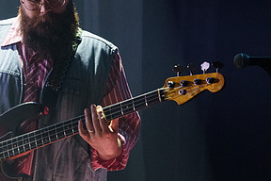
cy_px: 48
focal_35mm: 1290
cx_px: 44
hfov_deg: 1.6
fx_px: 9710
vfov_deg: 1.1
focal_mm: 600
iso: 2500
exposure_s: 1/200
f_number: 6.3
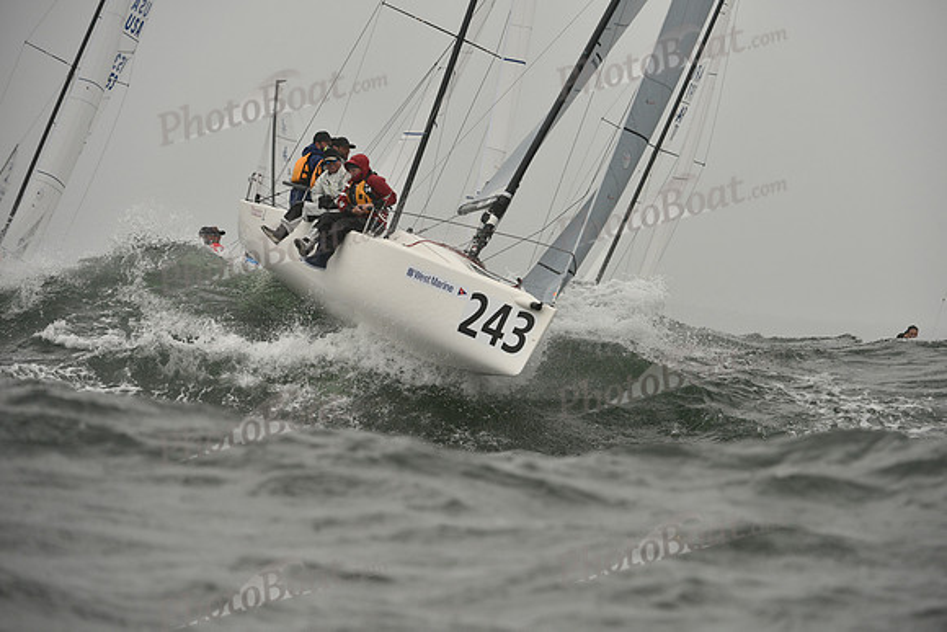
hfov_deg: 8.2
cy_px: 316
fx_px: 6578
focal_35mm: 250
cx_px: 474
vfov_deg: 5.5
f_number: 6.3
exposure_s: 1/1000
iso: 400
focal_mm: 250
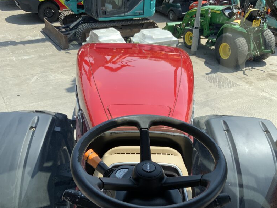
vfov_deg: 37.6
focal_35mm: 38
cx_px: 151
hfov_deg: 48.9
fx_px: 304
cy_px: 122
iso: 16
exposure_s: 1/883
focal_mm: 3
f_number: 1.8
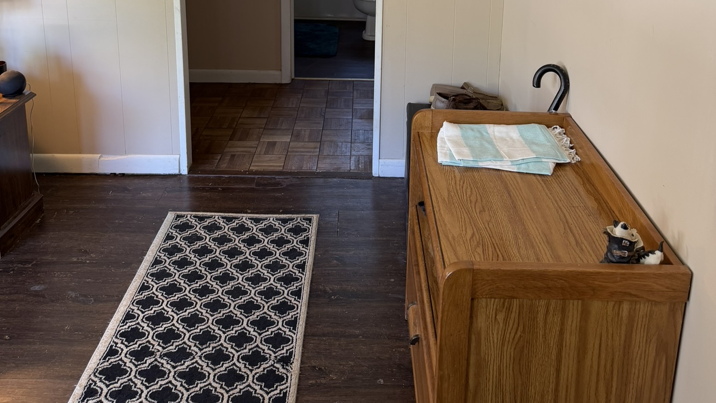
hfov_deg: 56.6
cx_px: 358
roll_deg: -1.5
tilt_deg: -12.6
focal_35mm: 35
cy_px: 12
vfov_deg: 31.5
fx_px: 665
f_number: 1.78
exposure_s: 1/60
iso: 125
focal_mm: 6.76
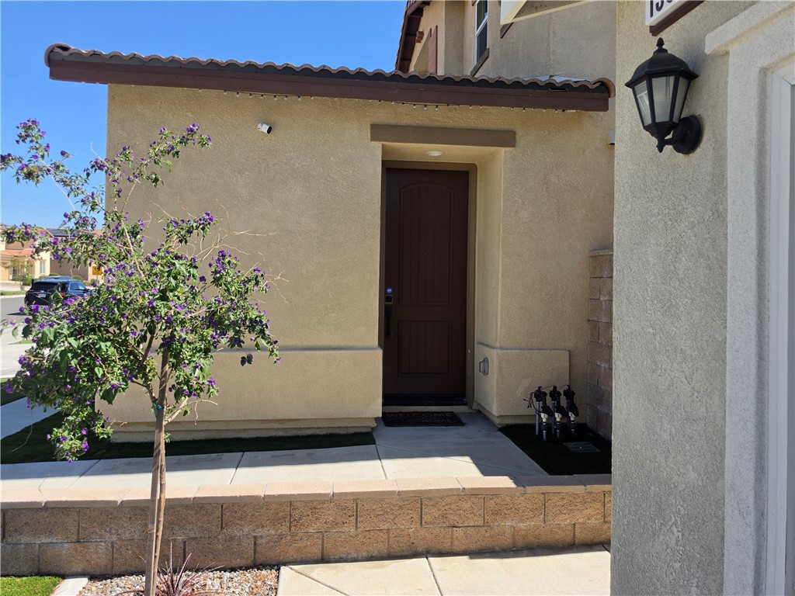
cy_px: 298
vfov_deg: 58.9
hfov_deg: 73.9
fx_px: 528
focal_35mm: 23
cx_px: 398
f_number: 1.4
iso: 64
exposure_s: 1/5294
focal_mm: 6.5
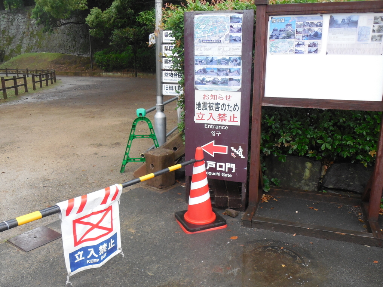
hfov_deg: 58.4
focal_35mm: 31
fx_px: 343
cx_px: 192
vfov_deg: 45.4
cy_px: 144
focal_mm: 5.6
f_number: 3.6
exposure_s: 1/250
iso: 400
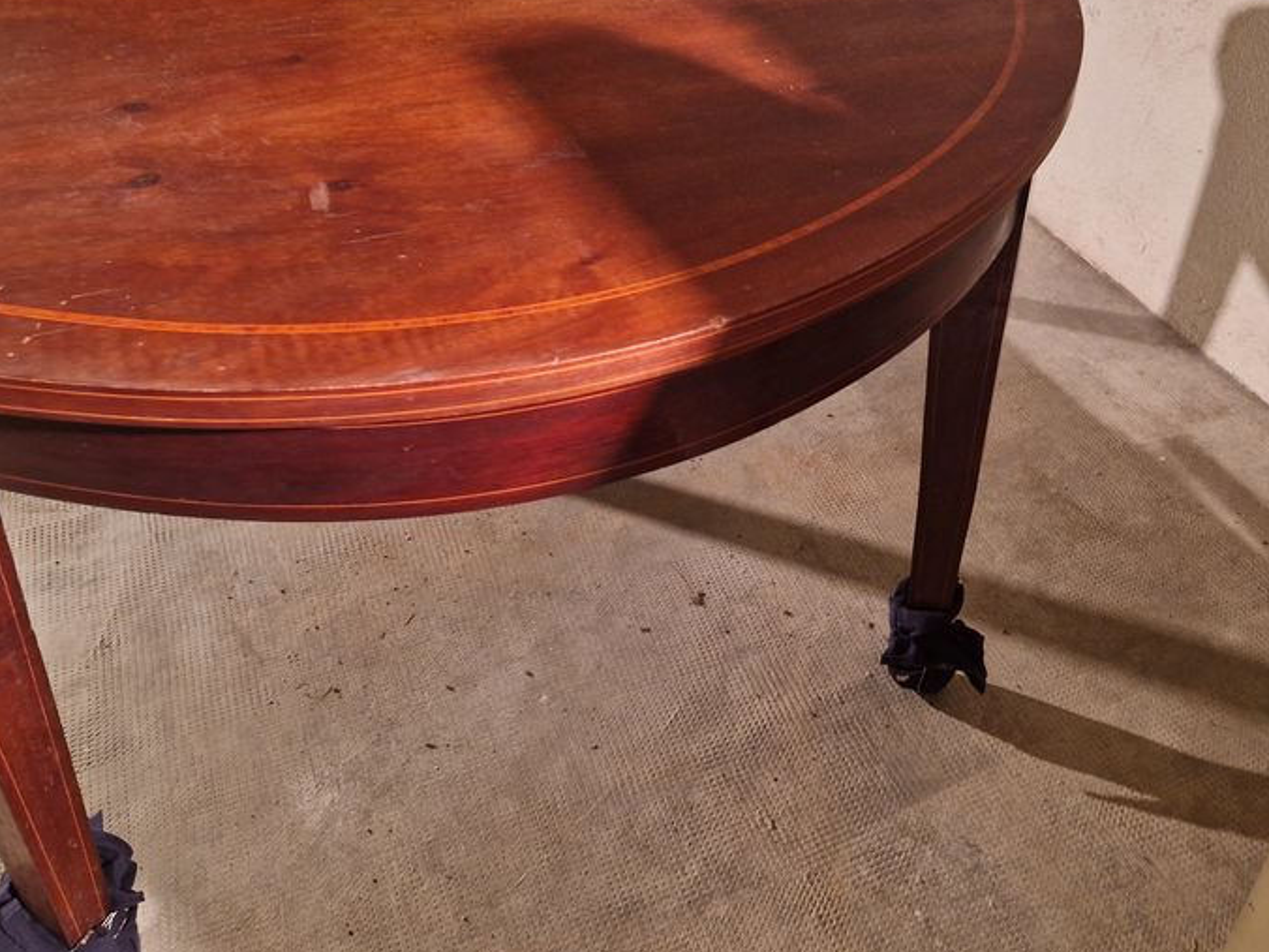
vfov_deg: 41.4
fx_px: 1246
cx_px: 800
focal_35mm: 34
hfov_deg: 53.3
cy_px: 345
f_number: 1.8
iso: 500
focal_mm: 5.4
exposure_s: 1/33
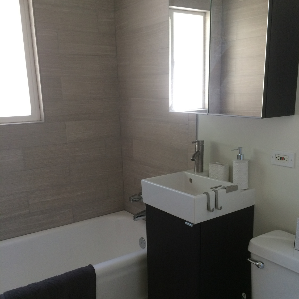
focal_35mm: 35
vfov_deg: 47.1
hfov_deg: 47.2
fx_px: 342
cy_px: 171
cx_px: 153
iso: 64
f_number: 2.2
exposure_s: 1/30
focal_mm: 4.15
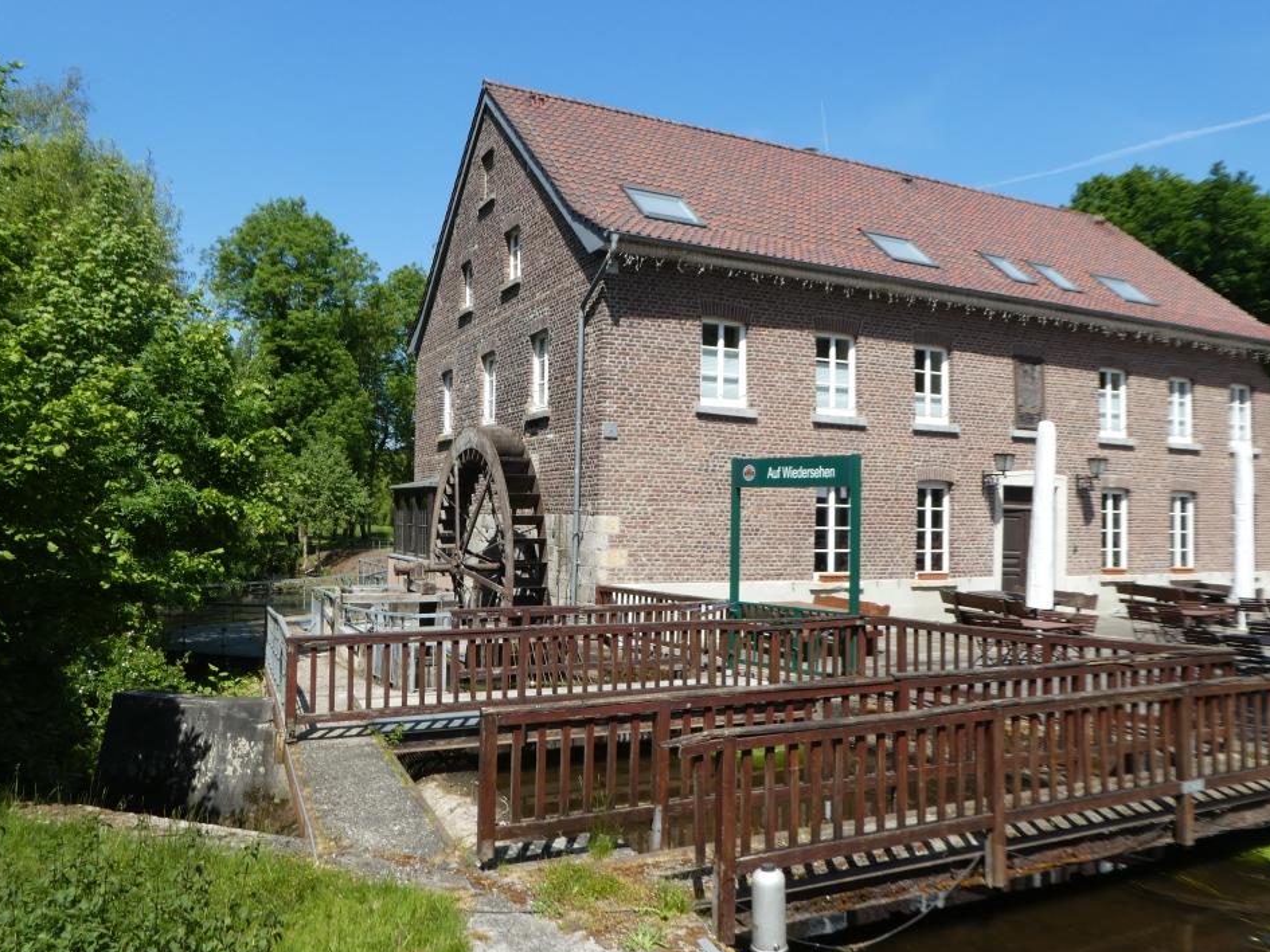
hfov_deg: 67.3
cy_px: 471
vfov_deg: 53.1
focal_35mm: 26
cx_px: 660
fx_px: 954
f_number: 3.3
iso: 80
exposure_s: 1/640
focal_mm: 4.3
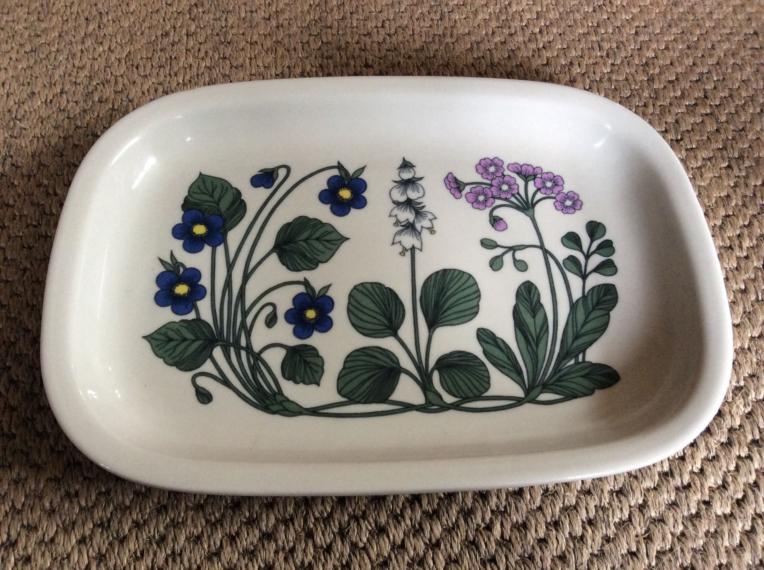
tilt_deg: -62.3
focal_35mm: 32
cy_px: 285
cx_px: 382
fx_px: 705
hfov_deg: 56.9
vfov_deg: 44.1
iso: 125
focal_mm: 3.3
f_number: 2.4
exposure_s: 1/25
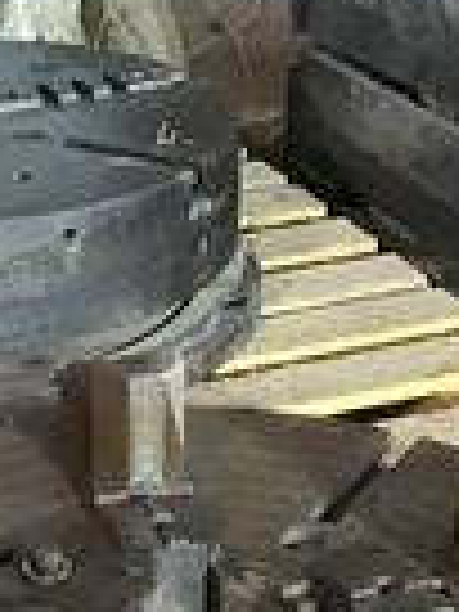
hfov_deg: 16.2
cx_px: 220
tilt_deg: -35.3
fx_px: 1609
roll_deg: +0.6
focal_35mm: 91
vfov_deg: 20.4
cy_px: 688
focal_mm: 3.3
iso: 400
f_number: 2.4
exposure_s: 1/15
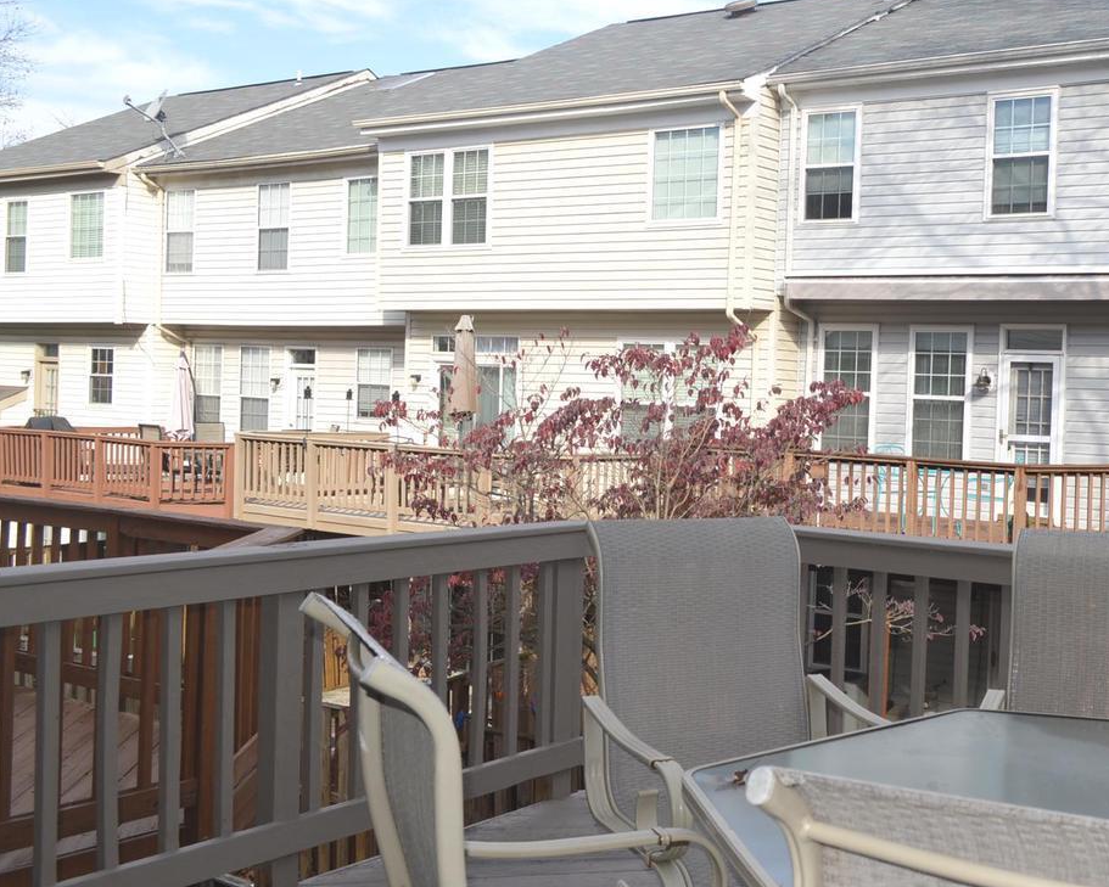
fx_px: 1313
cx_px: 852
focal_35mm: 40
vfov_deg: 37.3
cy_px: 418
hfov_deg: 44.1
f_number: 7.1
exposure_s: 1/200
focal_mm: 18
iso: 100
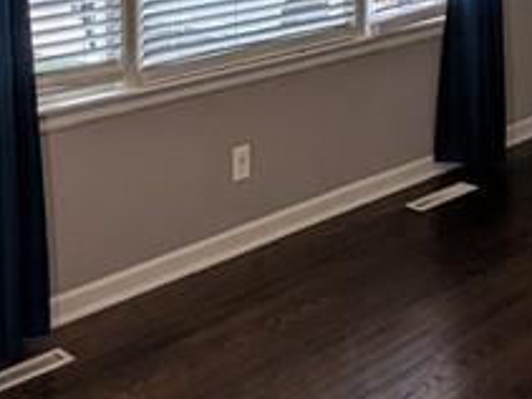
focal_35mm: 63
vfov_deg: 20.2
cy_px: -187
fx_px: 968
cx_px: 342
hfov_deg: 30.6
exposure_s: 1/131
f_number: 2.2
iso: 47
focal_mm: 1.95
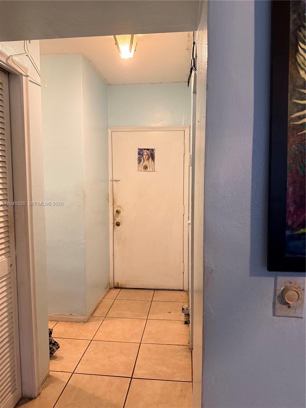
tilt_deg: -4.6
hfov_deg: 56.8
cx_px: 153
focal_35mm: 24
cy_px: 204
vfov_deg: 71.6
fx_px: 283
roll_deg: +0.0
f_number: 1.78
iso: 250
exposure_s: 1/60
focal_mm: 6.76
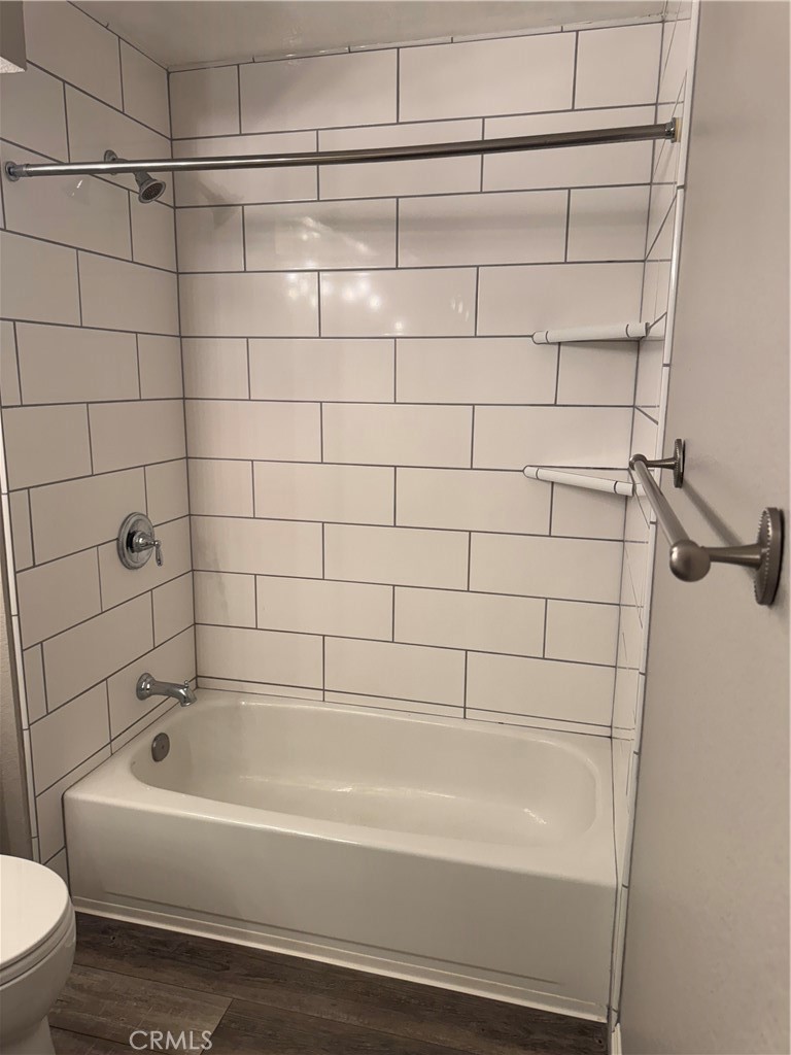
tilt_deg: -10.6
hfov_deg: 56.8
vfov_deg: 71.6
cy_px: 528
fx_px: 731
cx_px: 396
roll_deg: +0.1
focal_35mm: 24
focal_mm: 6.76
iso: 160
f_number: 1.78
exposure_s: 1/120
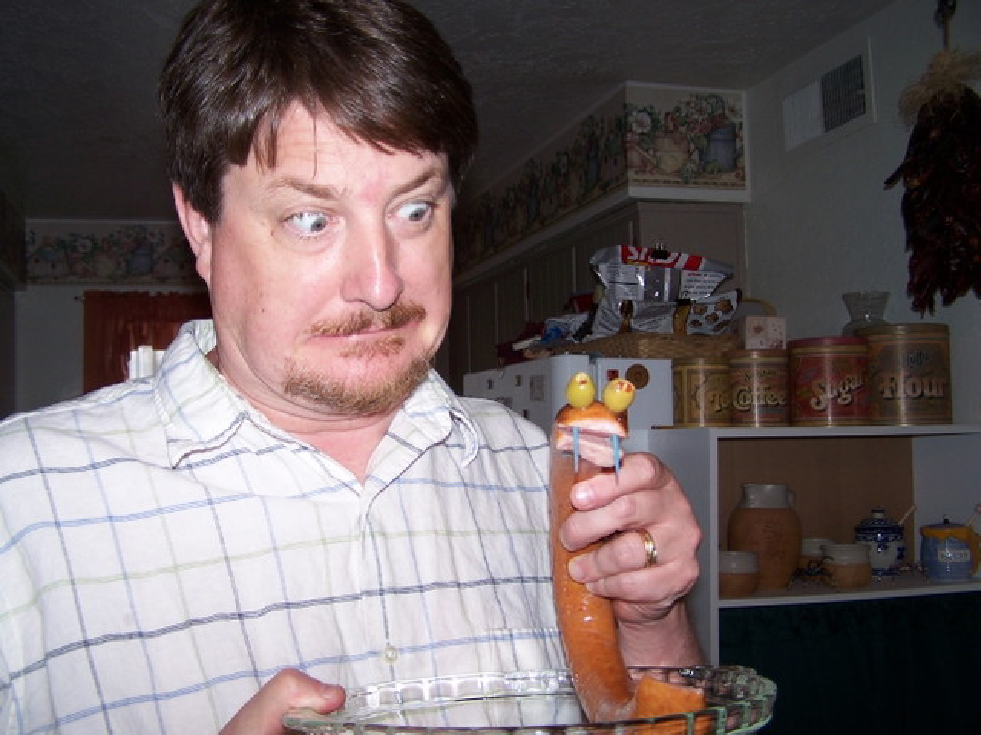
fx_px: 1077
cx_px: 490
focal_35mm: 38
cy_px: 368
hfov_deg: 49.0
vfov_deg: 37.7
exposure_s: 1/60
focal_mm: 6.3
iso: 80
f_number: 2.8
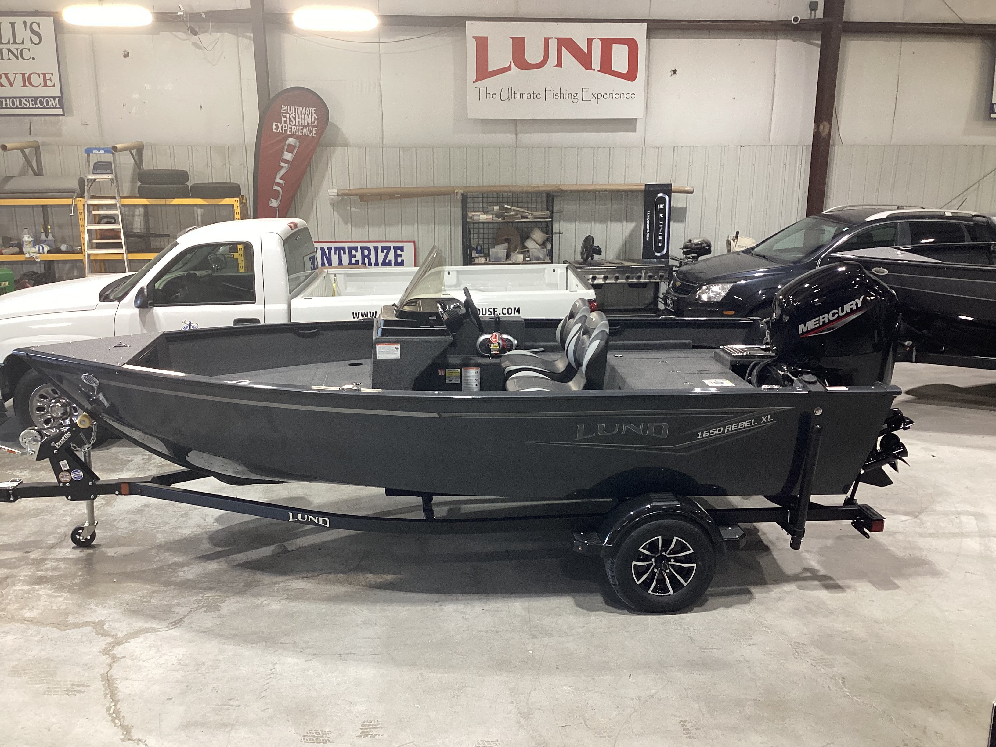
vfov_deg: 45.4
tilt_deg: -15.0
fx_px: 892
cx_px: 498
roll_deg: +0.7
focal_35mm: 31
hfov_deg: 58.4
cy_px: 374
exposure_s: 1/60
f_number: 2.4
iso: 125
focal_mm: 3.3
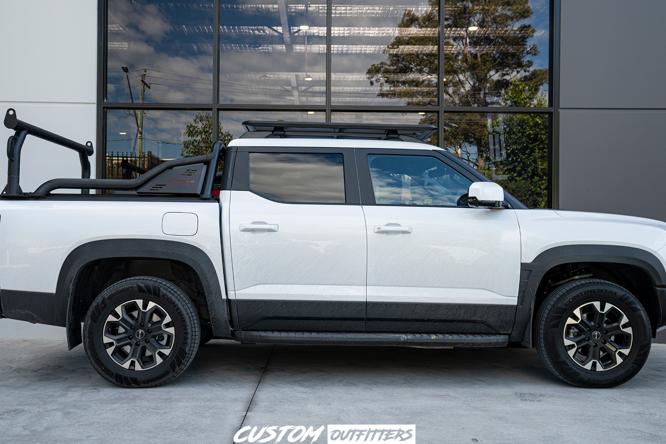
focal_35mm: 31
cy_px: 227
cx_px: 324
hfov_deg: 60.3
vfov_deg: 42.3
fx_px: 573
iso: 125
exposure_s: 1/160
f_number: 4
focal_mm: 30
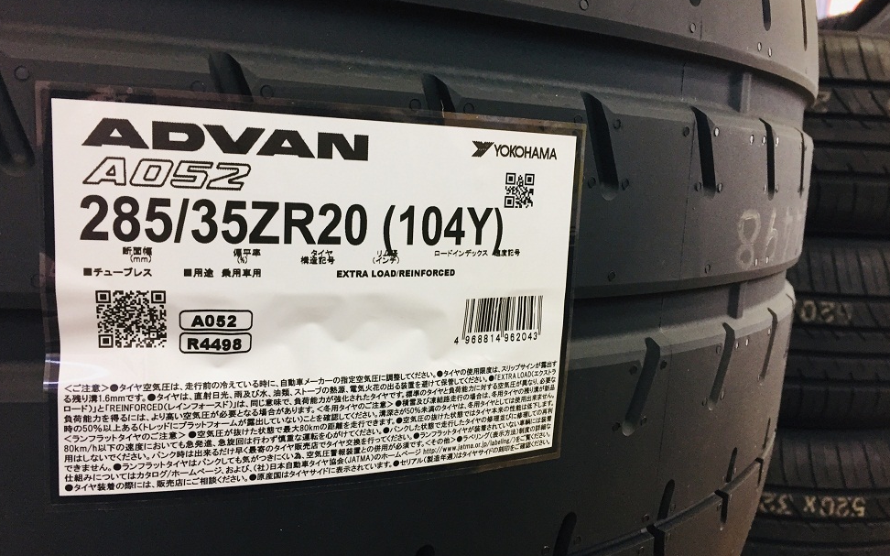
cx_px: 444
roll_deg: -3.3
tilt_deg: -10.4
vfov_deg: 40.6
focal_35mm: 31
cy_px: 286
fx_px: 752
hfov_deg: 61.2
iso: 50
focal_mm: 4.15
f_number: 2.2
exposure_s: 1/30
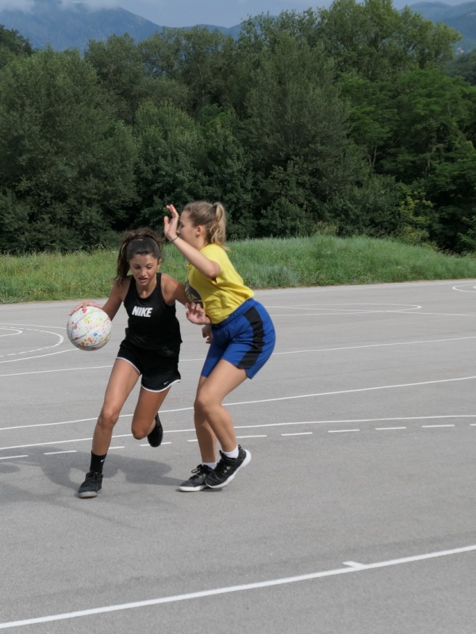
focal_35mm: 78
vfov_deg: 25.0
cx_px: 238
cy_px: 317
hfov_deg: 18.9
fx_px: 1430
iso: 125
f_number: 3.2
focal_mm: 26.4
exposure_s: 1/2000
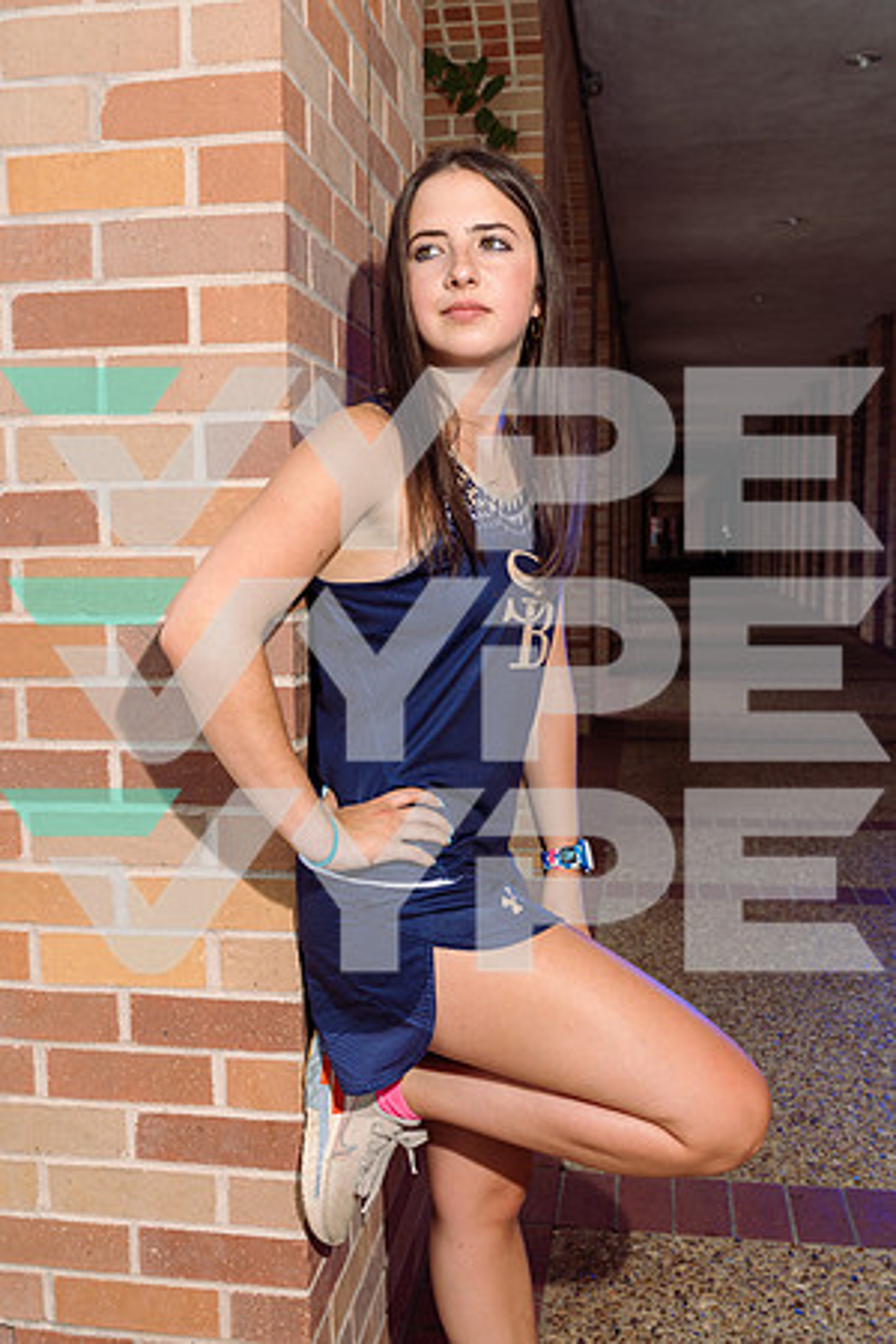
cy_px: 672
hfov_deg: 37.9
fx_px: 1307
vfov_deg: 54.4
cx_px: 448
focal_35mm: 35
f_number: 7.1
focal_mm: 35
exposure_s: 1/250
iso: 250
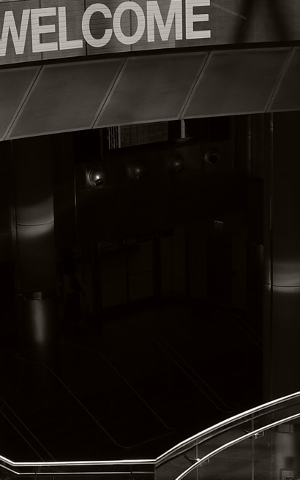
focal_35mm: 108
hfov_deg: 11.9
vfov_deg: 18.9
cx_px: 326
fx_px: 1414
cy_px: 441
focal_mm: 23
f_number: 6.3
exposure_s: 1/160
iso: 200
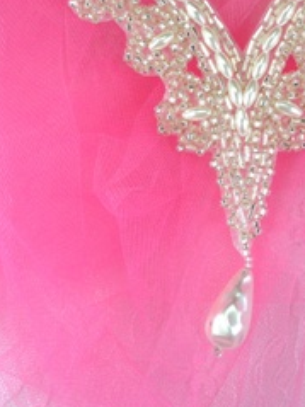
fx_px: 611
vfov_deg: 35.7
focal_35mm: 52
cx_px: 243
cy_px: 85
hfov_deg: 27.5
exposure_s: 1/350
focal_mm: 4.9
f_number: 3.5
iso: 80
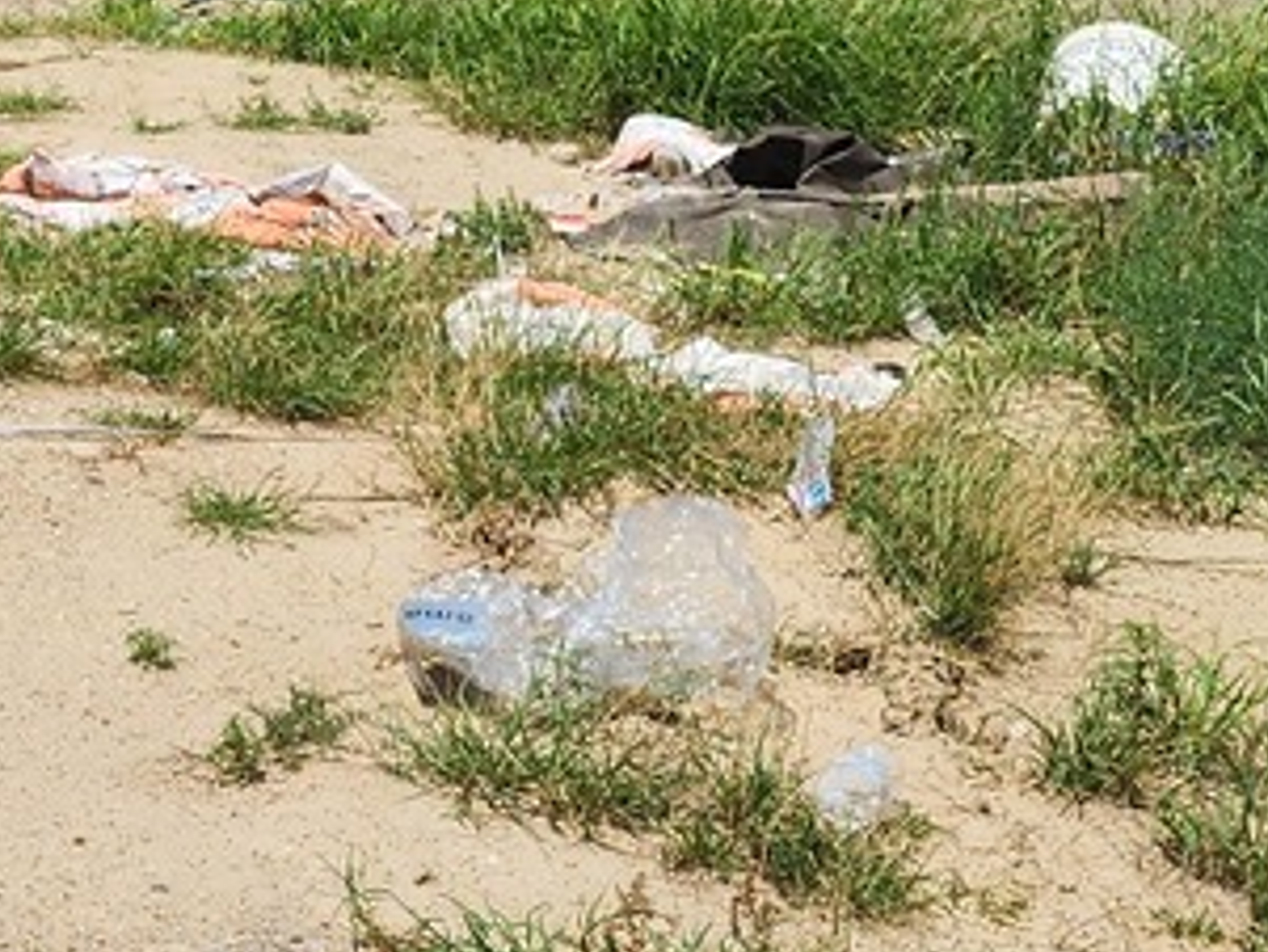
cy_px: -779
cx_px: -497
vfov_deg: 12.3
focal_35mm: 110
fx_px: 4031
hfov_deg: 16.6
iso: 12
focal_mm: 6.4
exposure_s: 1/1597
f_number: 1.8
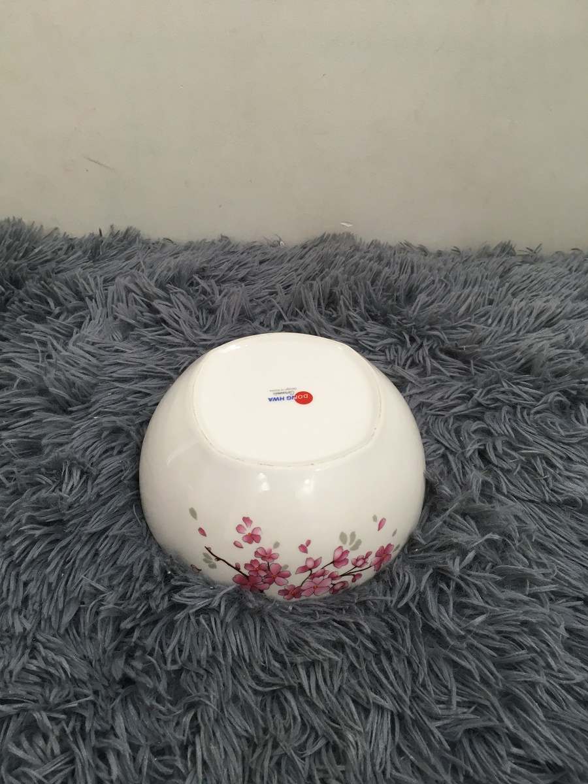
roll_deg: -0.4
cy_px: 392
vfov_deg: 61.7
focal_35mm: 29
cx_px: 294
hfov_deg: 48.2
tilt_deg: -42.4
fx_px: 657
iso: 64
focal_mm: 4.15
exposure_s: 1/33
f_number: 2.2
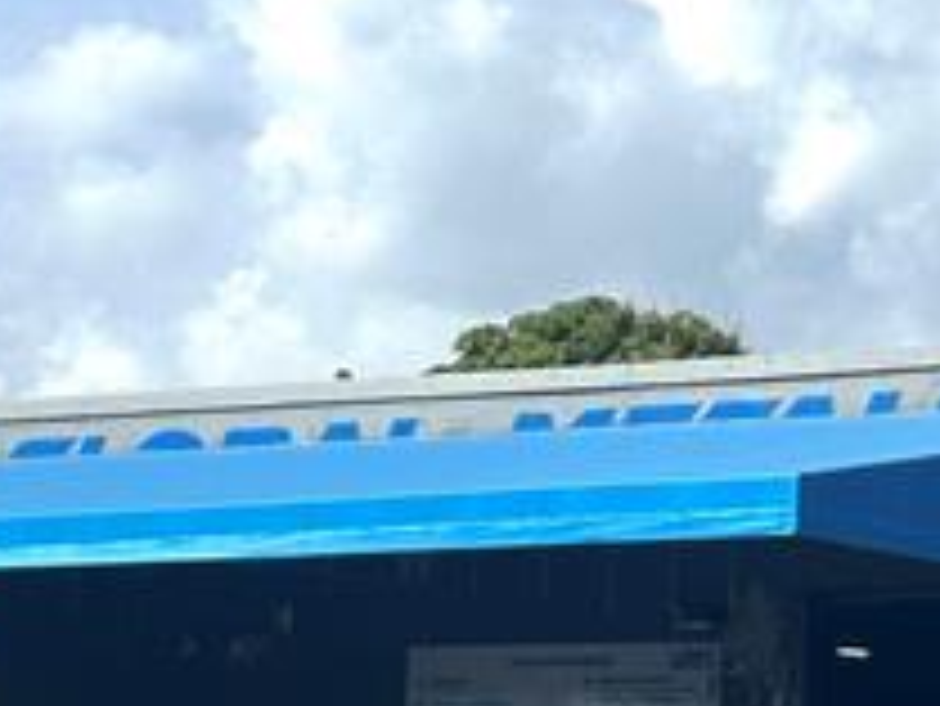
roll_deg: -1.6
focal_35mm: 184
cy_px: 256
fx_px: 4999
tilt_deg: +8.6
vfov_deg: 8.1
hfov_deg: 10.7
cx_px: 729
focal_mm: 6.86
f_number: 1.78
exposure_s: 1/6623
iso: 64
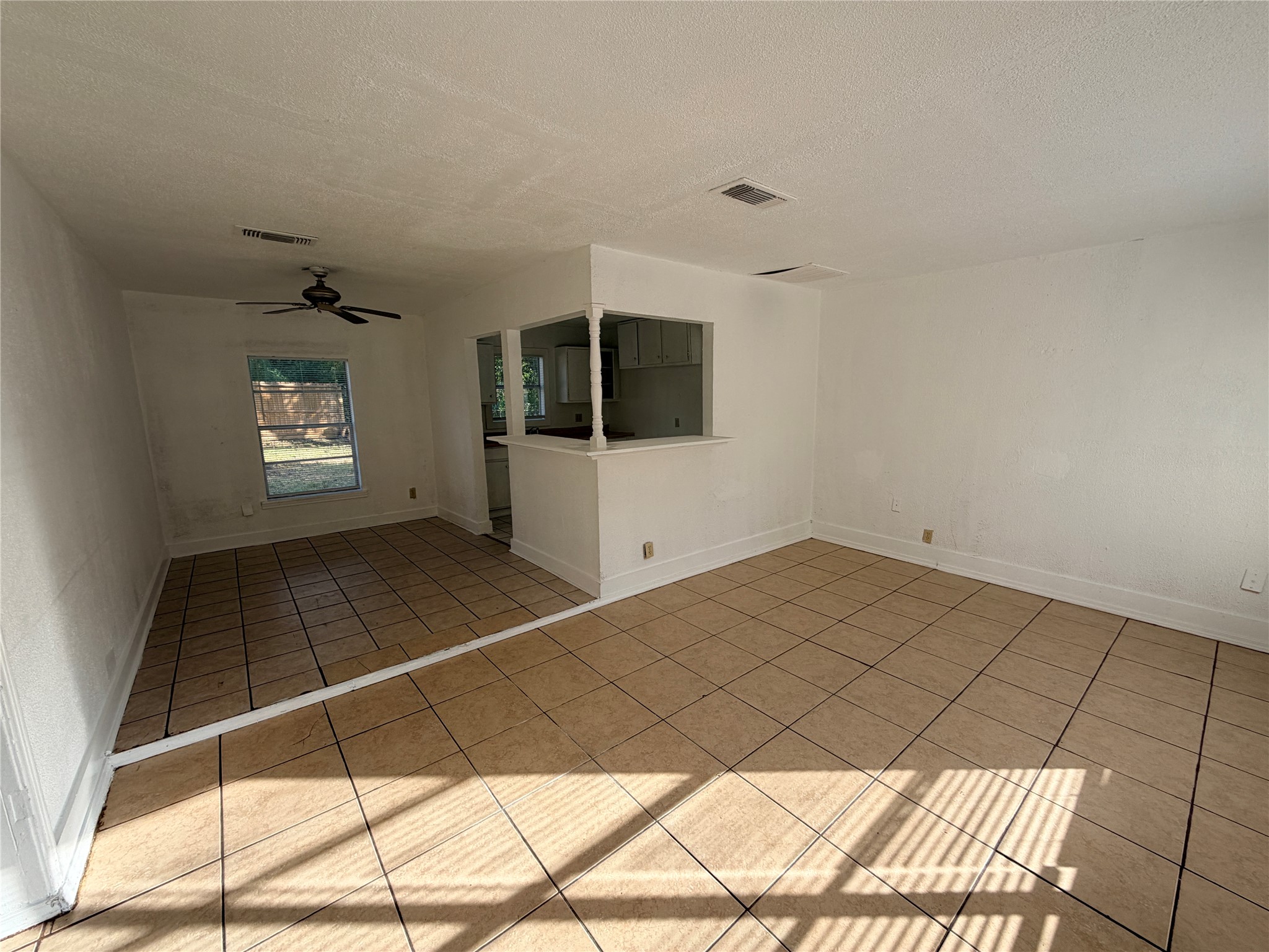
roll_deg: +0.3
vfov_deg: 85.7
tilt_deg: -10.1
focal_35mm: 14
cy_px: 476
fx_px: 513
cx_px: 634
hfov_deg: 102.1
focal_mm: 2.22
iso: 40
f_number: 2.2
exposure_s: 1/231
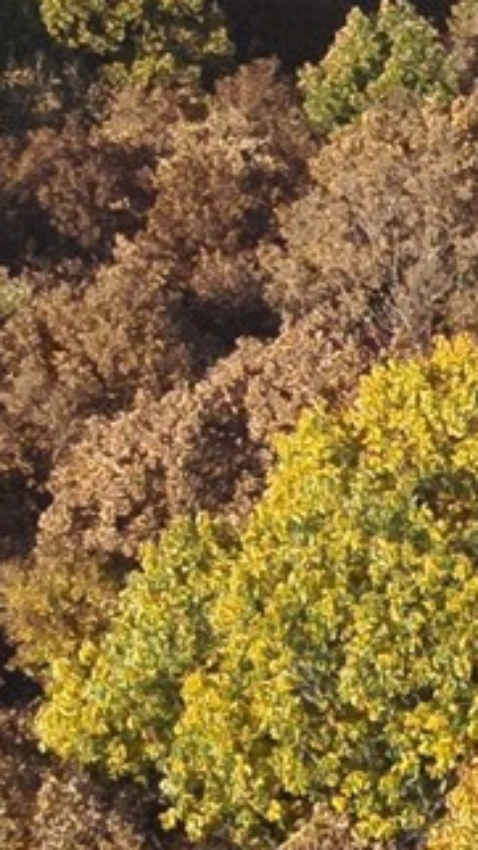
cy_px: 781
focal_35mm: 156
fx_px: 3517
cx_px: 1772
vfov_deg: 13.6
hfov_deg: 6.5
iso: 100
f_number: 2.8
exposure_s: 1/640
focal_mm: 4.4
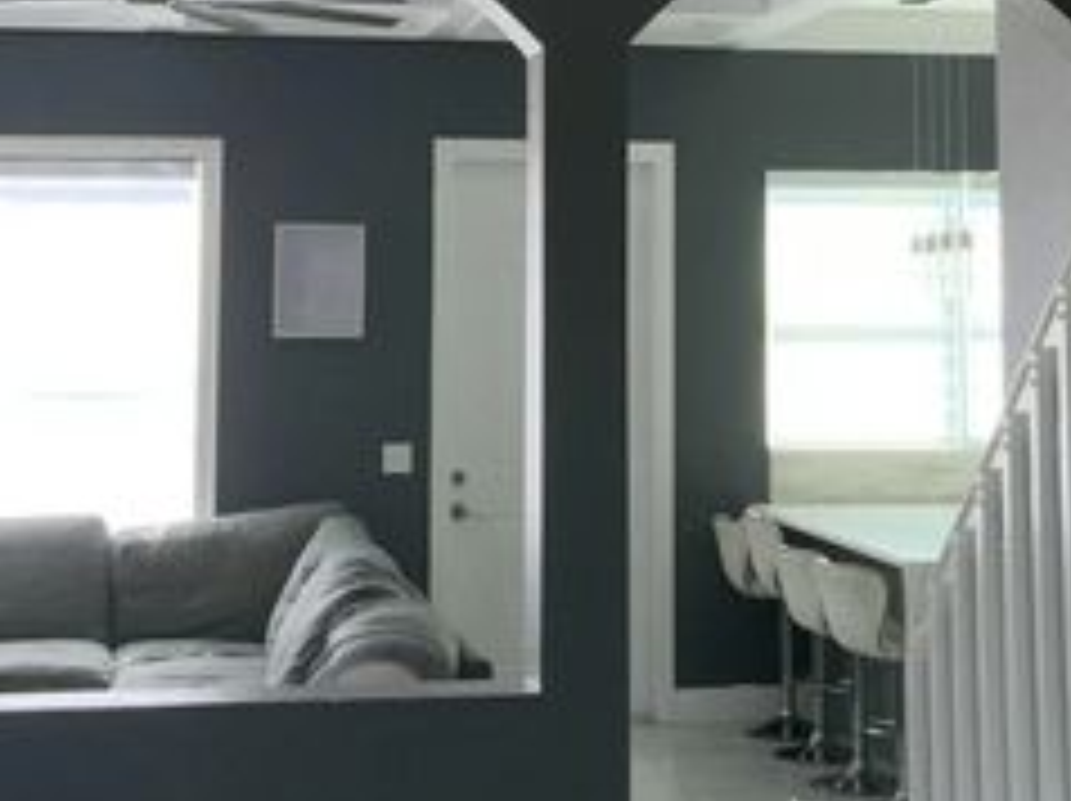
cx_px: 572
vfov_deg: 18.5
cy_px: 63
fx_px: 2411
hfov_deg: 25.0
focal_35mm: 78
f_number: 1.8
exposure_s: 1/122
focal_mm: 3
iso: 50
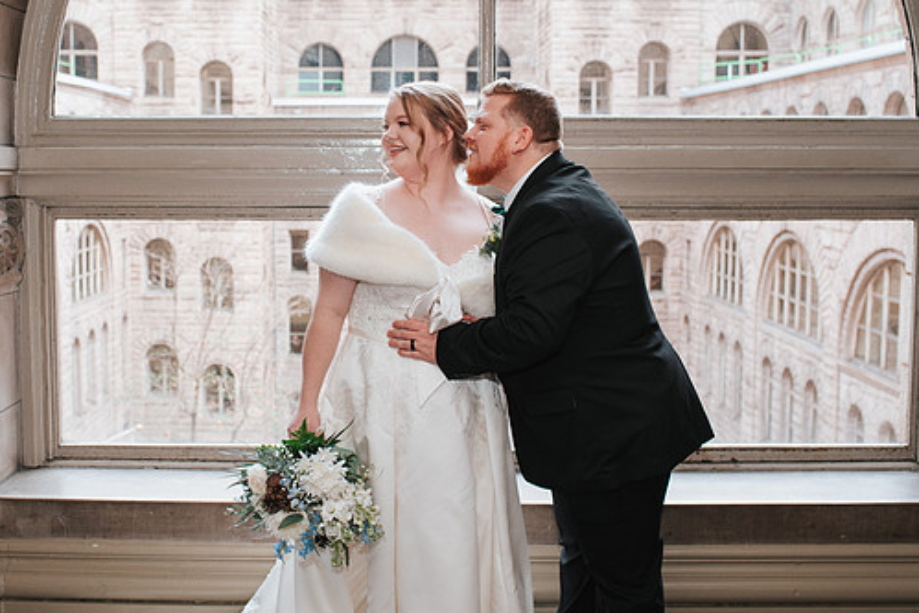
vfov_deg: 29.2
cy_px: 249
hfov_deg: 42.6
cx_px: 373
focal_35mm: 46
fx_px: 1175
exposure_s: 1/200
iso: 1000
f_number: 3.5
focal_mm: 35
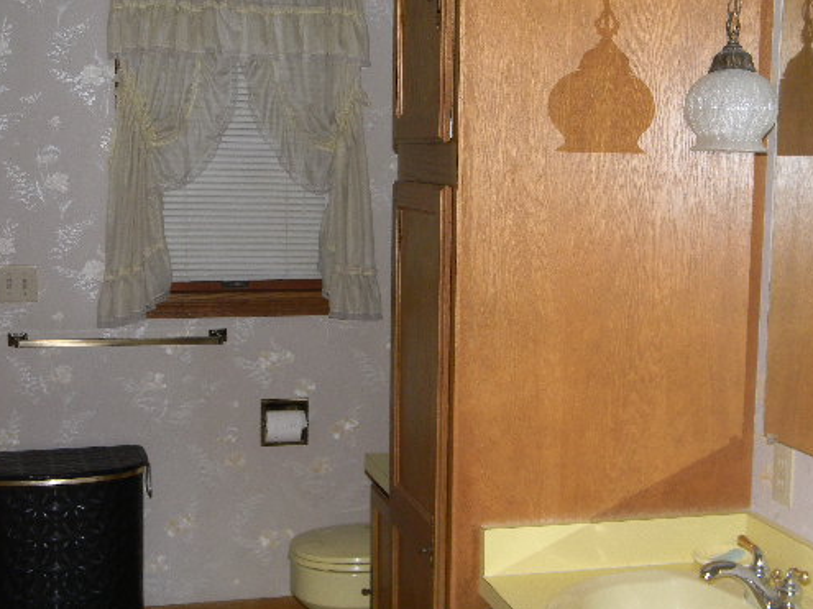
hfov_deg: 36.1
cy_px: 328
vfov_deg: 27.5
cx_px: 453
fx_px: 1244
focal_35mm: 53
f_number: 3.8
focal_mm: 7.3
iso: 200
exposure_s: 1/30
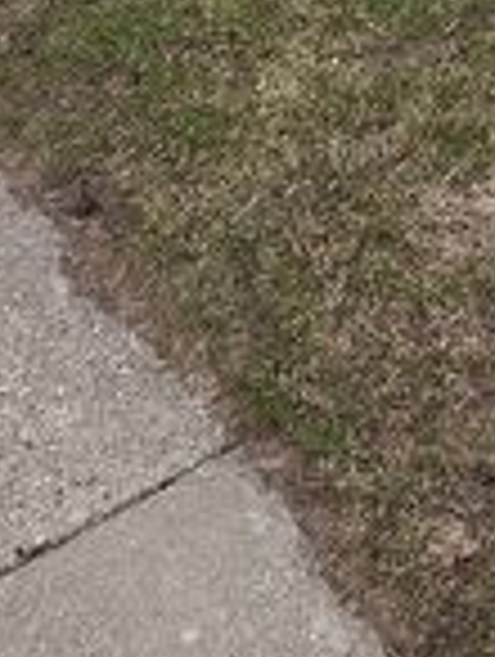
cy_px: -464
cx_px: 522
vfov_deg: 20.7
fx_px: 1350
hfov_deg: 20.0
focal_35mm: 71
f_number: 2.2
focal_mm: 2.2
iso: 50
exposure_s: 1/1132
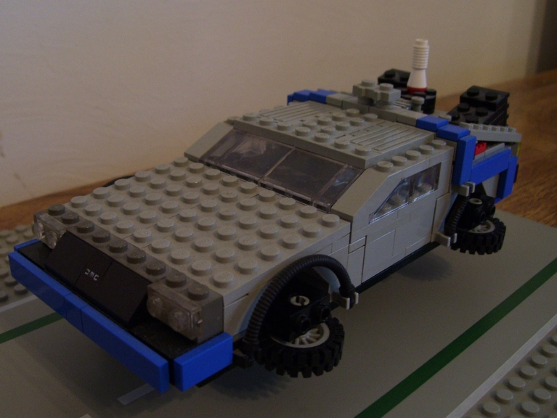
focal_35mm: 41
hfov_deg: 45.7
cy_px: 211
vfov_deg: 35.2
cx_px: 252
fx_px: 660
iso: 160
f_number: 2.7
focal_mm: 6
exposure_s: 1/8
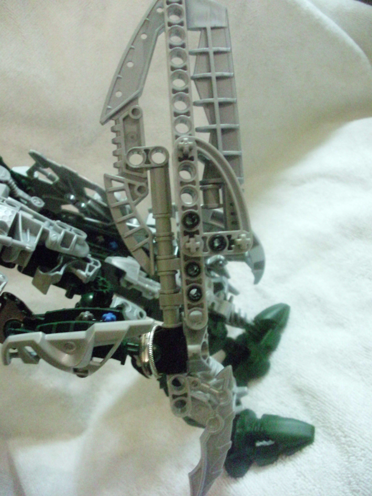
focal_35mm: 38
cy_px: 248
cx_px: 186
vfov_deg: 49.0
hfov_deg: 37.7
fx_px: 544
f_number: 3.1
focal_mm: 6.3
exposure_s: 1/16
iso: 1600
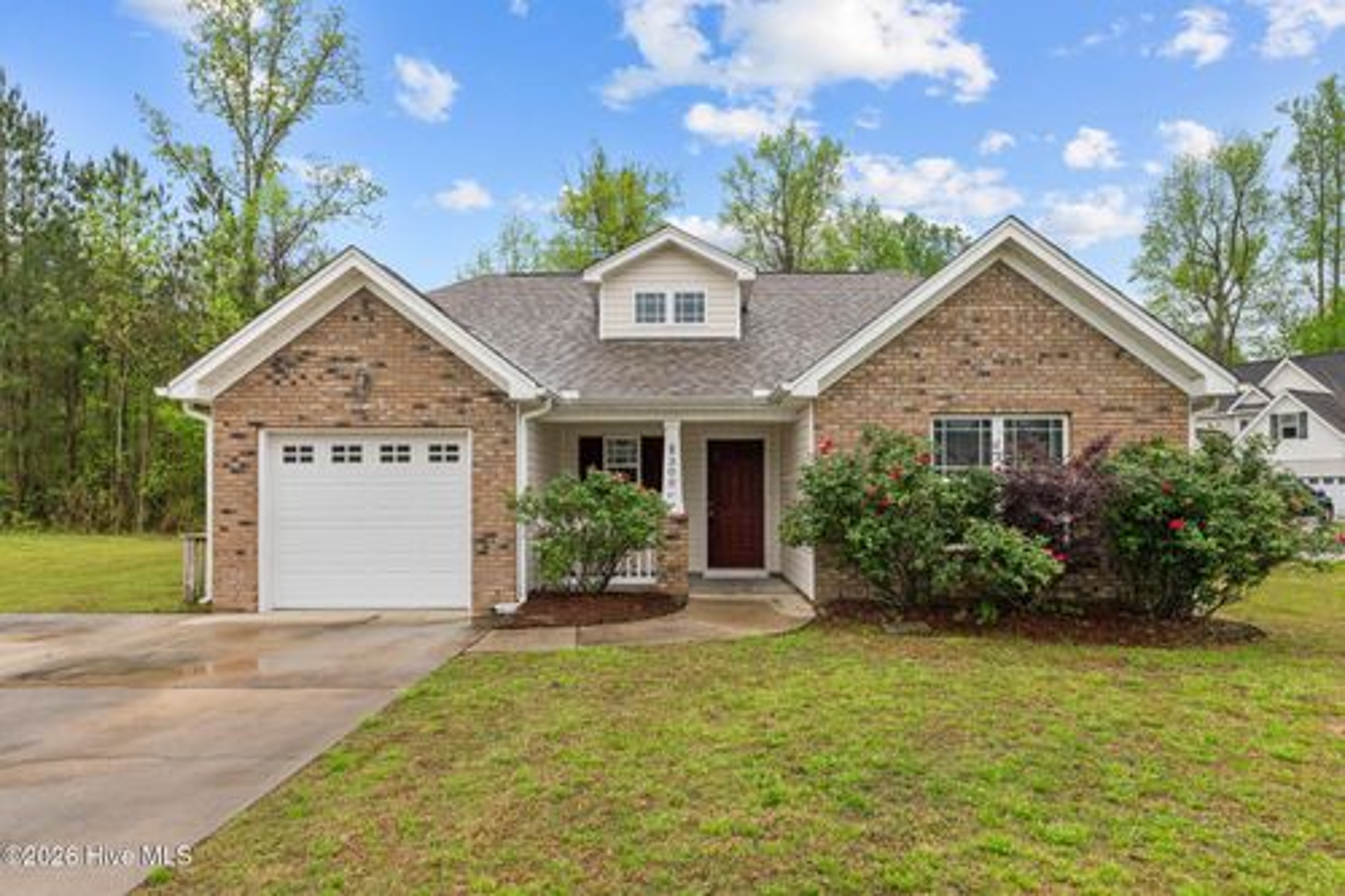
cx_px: 672
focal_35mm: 22
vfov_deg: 57.2
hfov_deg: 78.6
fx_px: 822
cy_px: 448
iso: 400
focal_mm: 22
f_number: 8
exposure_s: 1/320
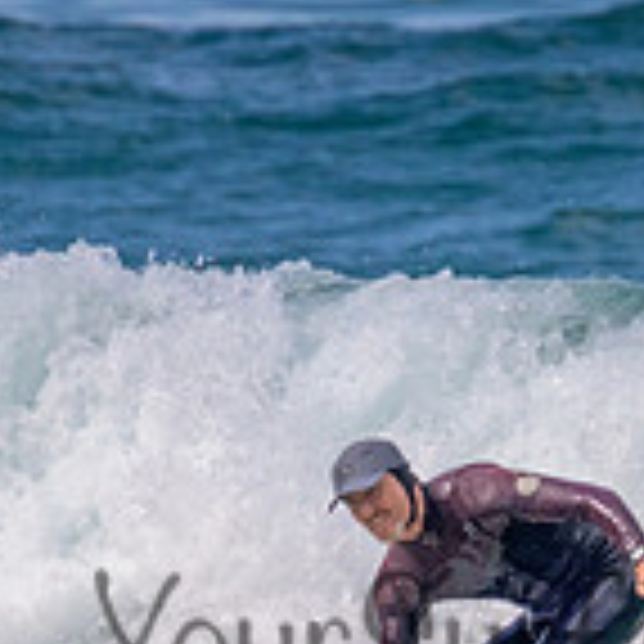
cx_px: 558
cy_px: 601
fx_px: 57903
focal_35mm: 2751
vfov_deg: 0.6
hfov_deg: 0.6
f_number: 11
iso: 1100
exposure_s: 1/2000
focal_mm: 800
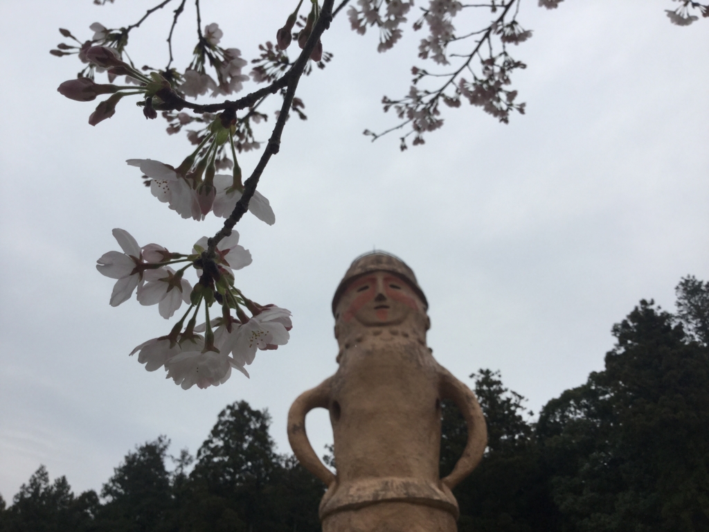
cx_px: 354
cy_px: 266
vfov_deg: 45.4
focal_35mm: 31
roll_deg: -0.1
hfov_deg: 58.4
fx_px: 635
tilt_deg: +35.1
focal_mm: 3.3
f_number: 2.4
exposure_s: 1/2146
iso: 25
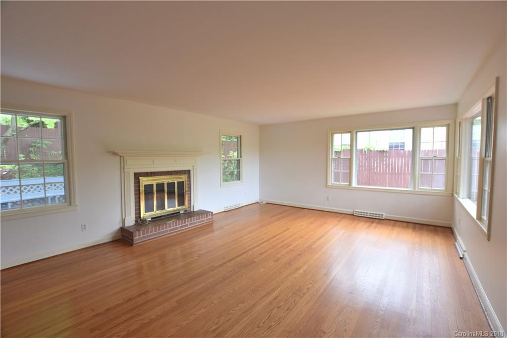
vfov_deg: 77.3
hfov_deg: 100.4
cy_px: 169
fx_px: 211
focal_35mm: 15
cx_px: 254
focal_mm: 10
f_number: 4.5
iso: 400
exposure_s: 1/80
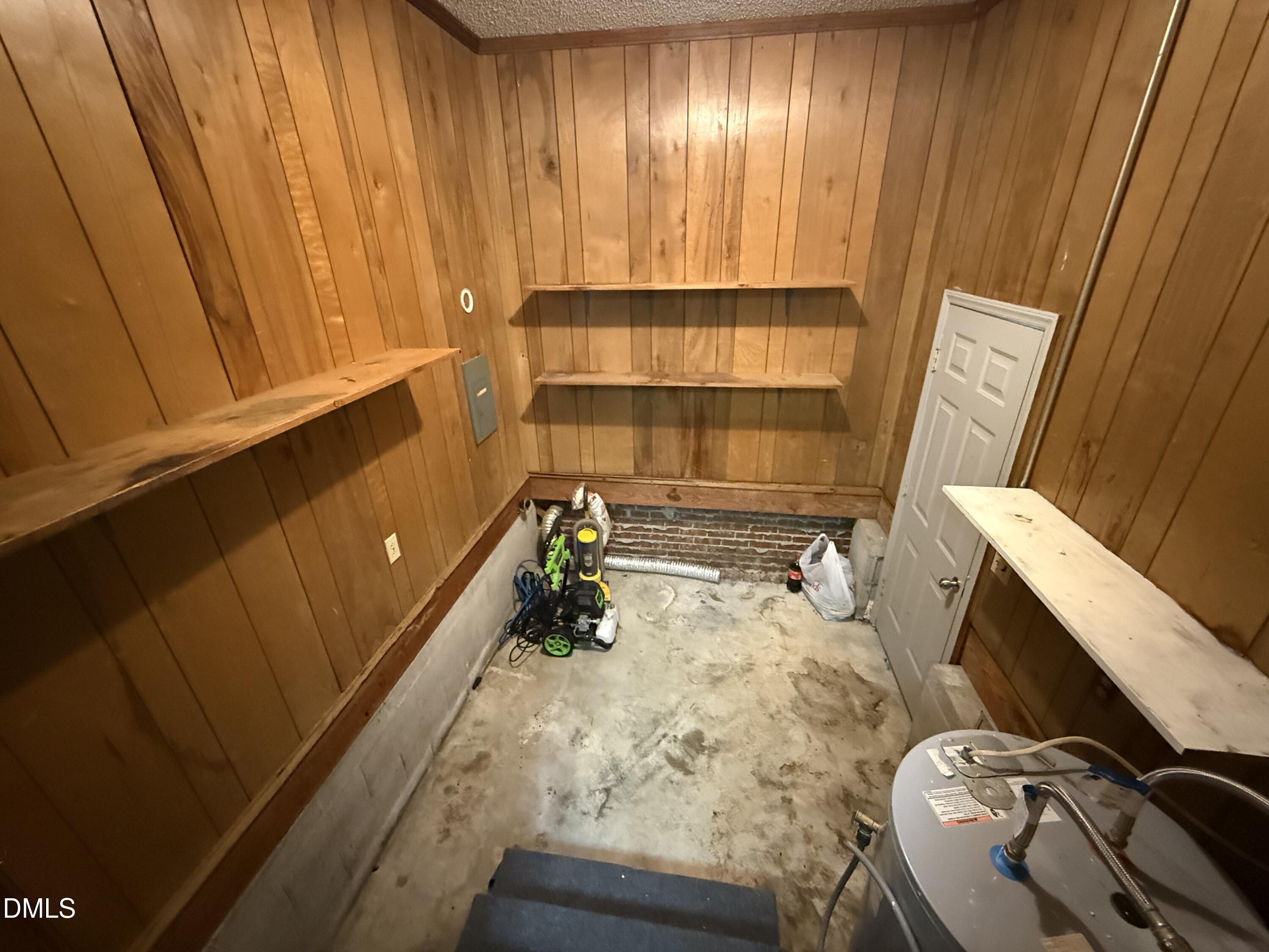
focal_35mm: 14
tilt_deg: -24.8
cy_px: 476
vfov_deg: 85.7
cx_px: 634
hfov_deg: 102.1
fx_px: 513
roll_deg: +0.9
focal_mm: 2.22
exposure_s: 1/30
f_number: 2.2
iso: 1250
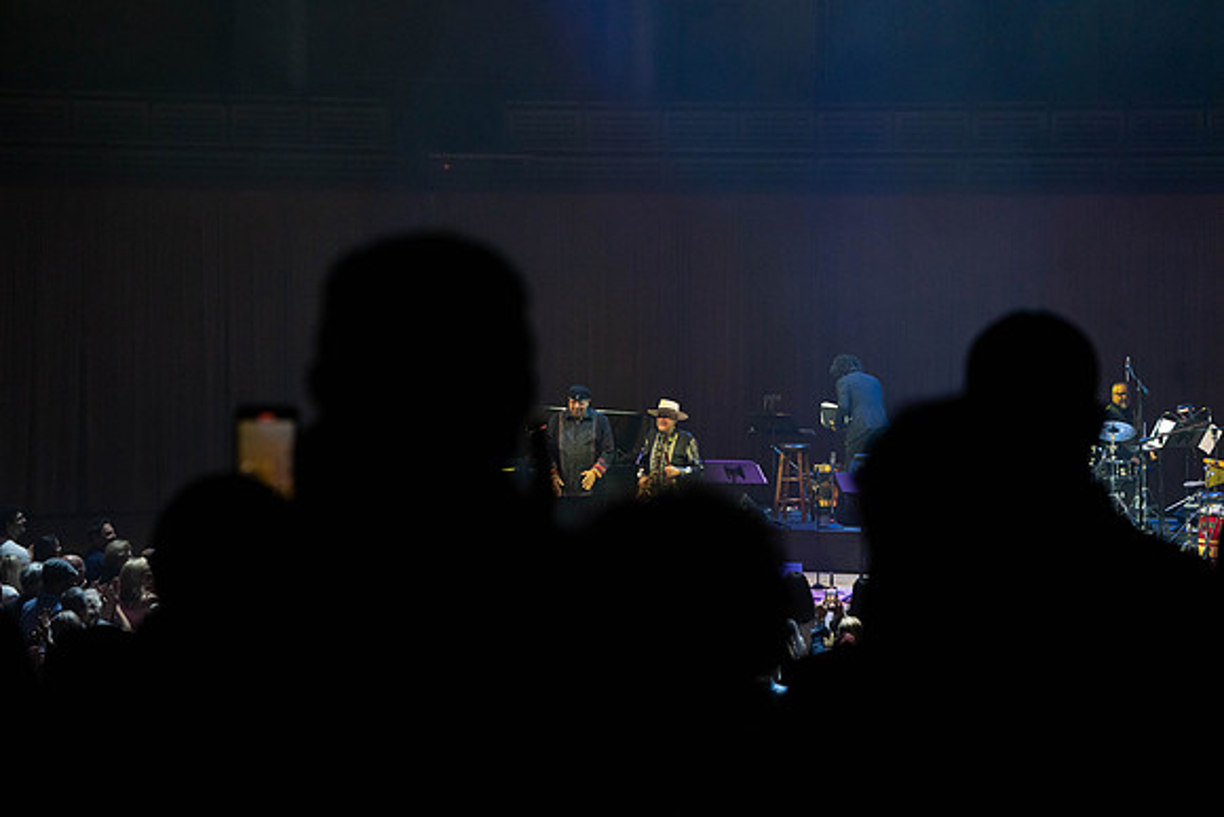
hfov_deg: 20.4
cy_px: 408
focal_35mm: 100
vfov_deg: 13.7
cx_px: 612
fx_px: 3401
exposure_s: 1/250
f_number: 5.6
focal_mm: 100
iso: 2500
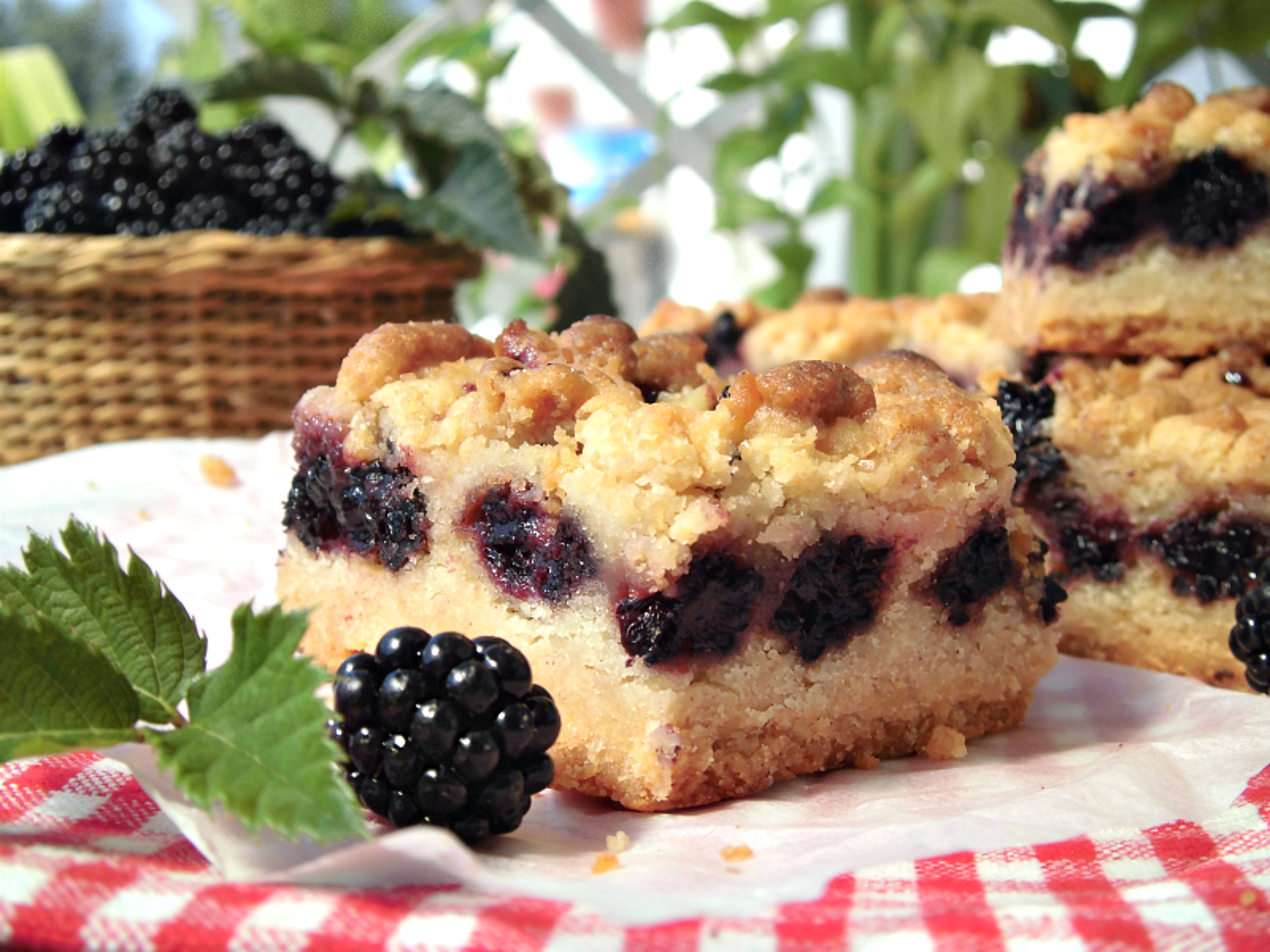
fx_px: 1724
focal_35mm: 47
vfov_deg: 30.9
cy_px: 476
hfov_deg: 40.4
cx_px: 635
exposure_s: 1/500
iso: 100
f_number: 3.4
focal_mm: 8.3
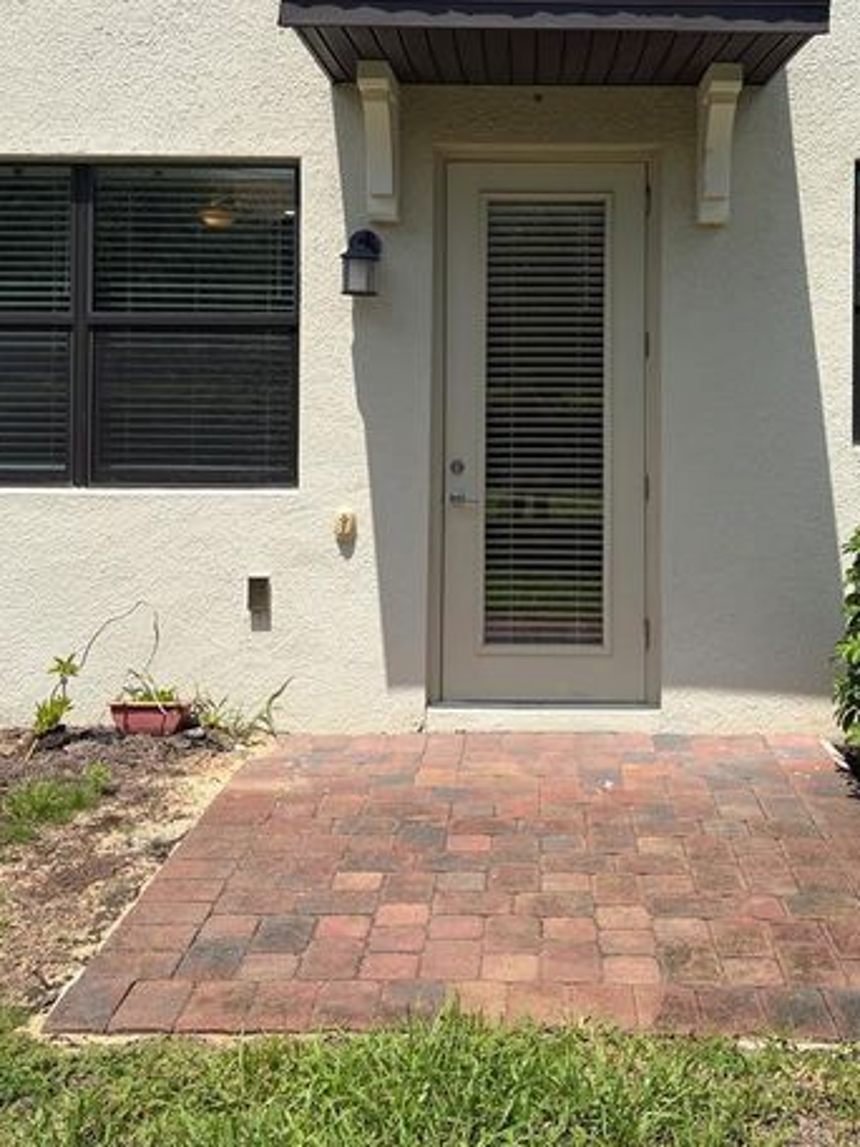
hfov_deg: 37.5
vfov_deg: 47.8
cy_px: 346
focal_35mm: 38
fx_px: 1259
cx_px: 538
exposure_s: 1/3831
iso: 50
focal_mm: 5.96
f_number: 1.6
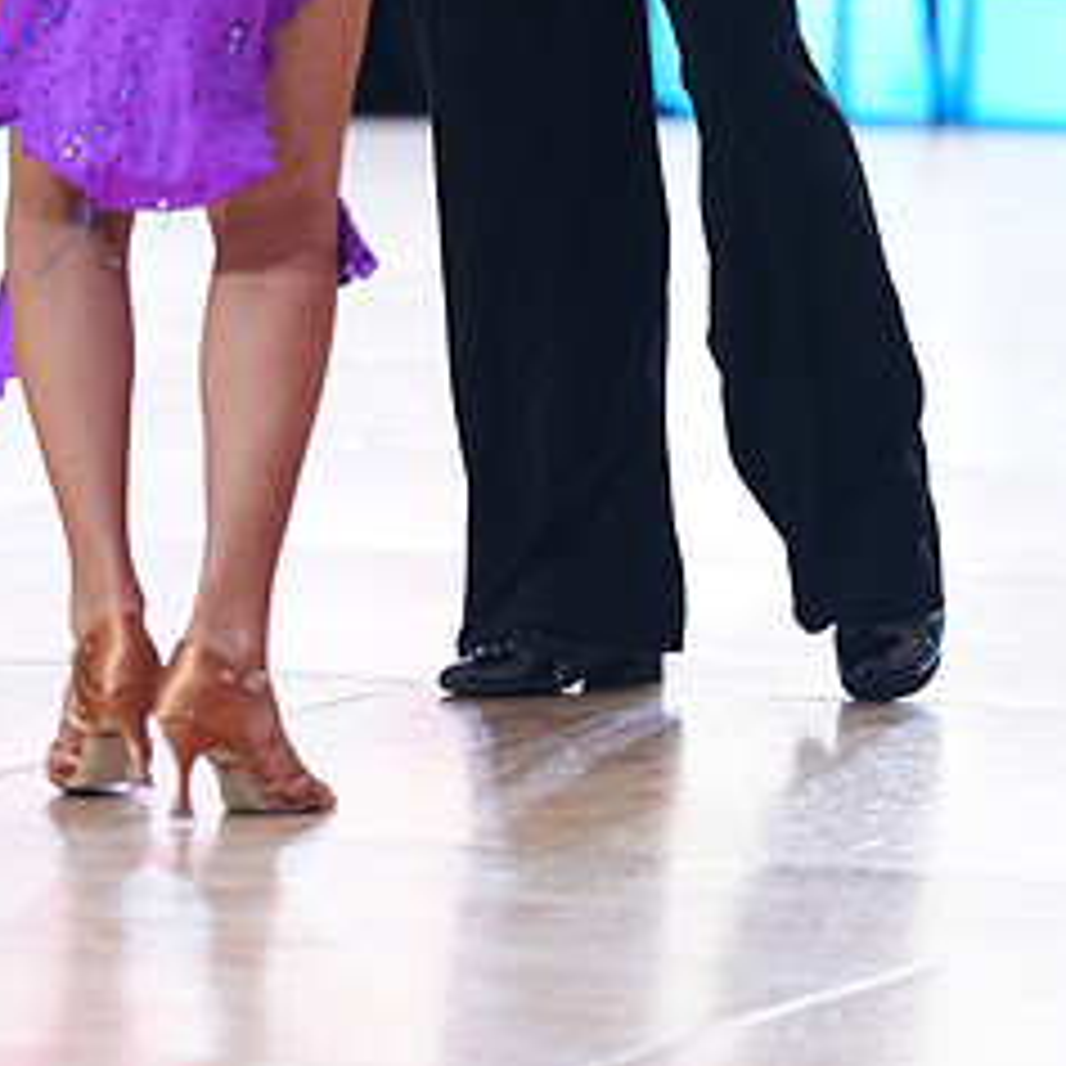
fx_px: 10278
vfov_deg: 5.9
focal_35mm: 295
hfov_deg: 5.9
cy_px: -225
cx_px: 560
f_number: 2.8
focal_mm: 142
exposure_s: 1/400
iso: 1250
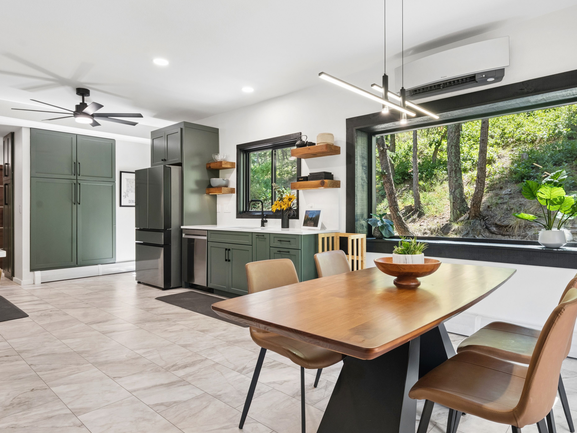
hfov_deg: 76.3
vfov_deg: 61.1
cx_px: 307
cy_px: 216
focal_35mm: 22
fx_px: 367
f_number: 9
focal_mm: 20
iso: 800
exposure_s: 1/50
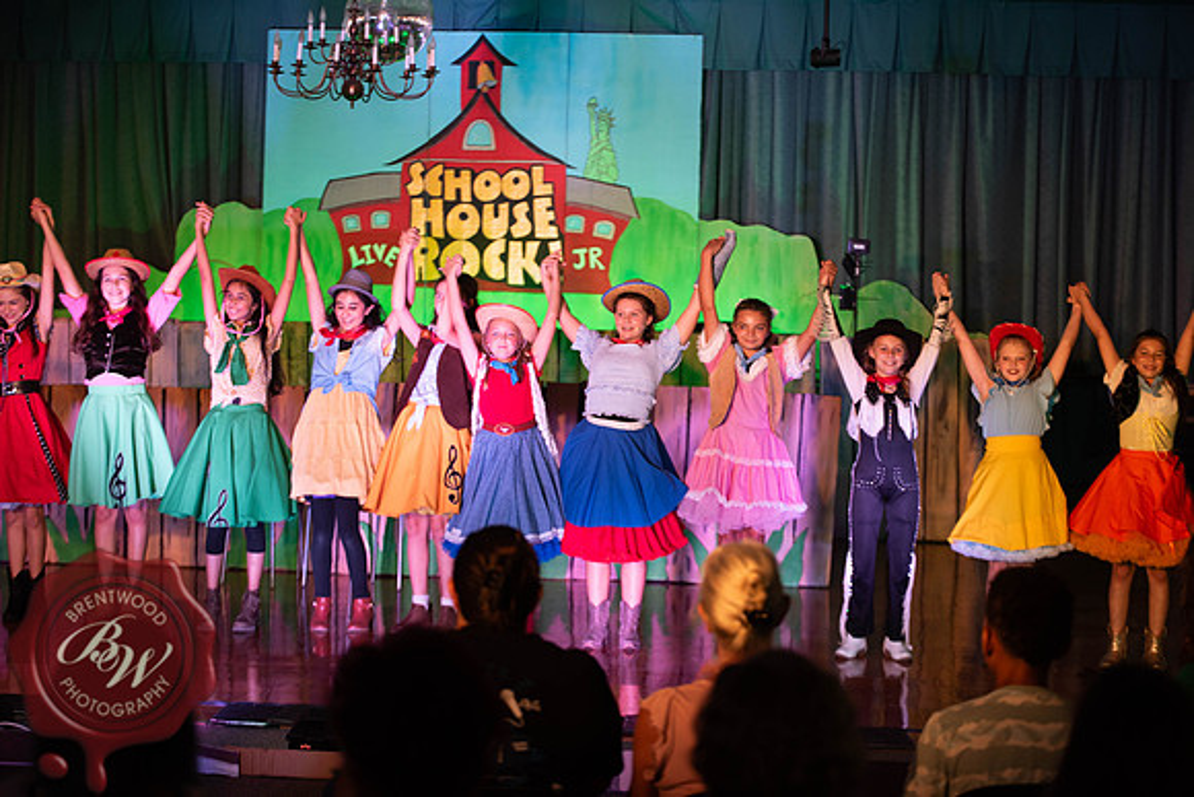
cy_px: 398
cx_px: 597
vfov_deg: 16.1
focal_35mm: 85
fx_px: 2820
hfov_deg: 23.9
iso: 500
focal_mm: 85
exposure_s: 1/100
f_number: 2.8
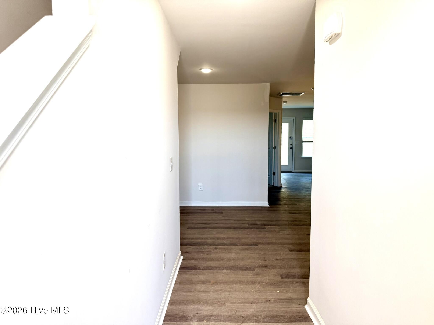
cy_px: 162
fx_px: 301
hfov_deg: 71.6
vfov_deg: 56.8
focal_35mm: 24
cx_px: 217
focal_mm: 6.76
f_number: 1.78
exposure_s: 1/262
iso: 100
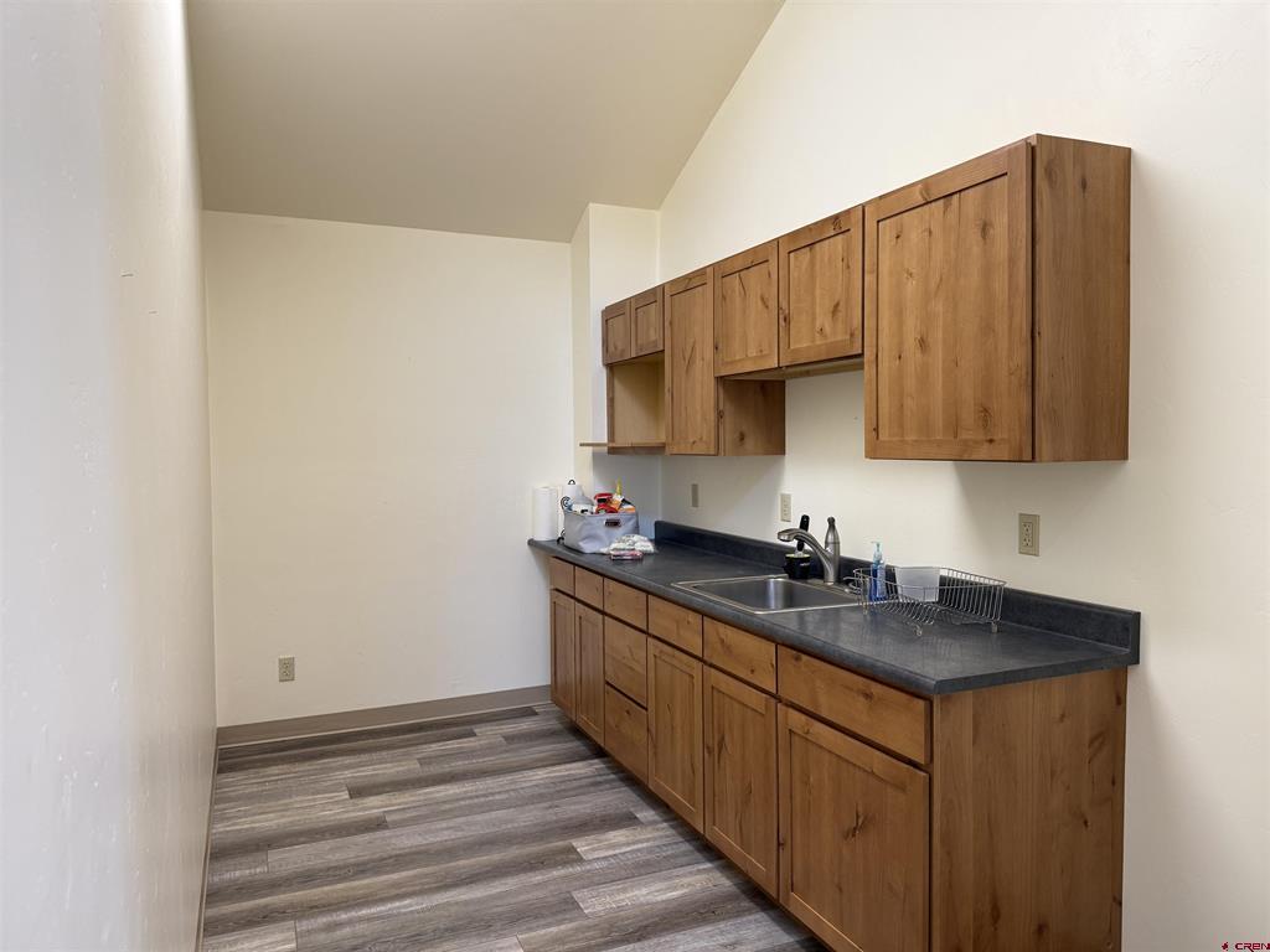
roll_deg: +0.4
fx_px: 881
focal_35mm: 24
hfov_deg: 71.6
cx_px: 635
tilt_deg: -1.9
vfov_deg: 56.8
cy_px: 476
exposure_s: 1/120
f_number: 1.78
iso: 160
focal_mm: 6.76
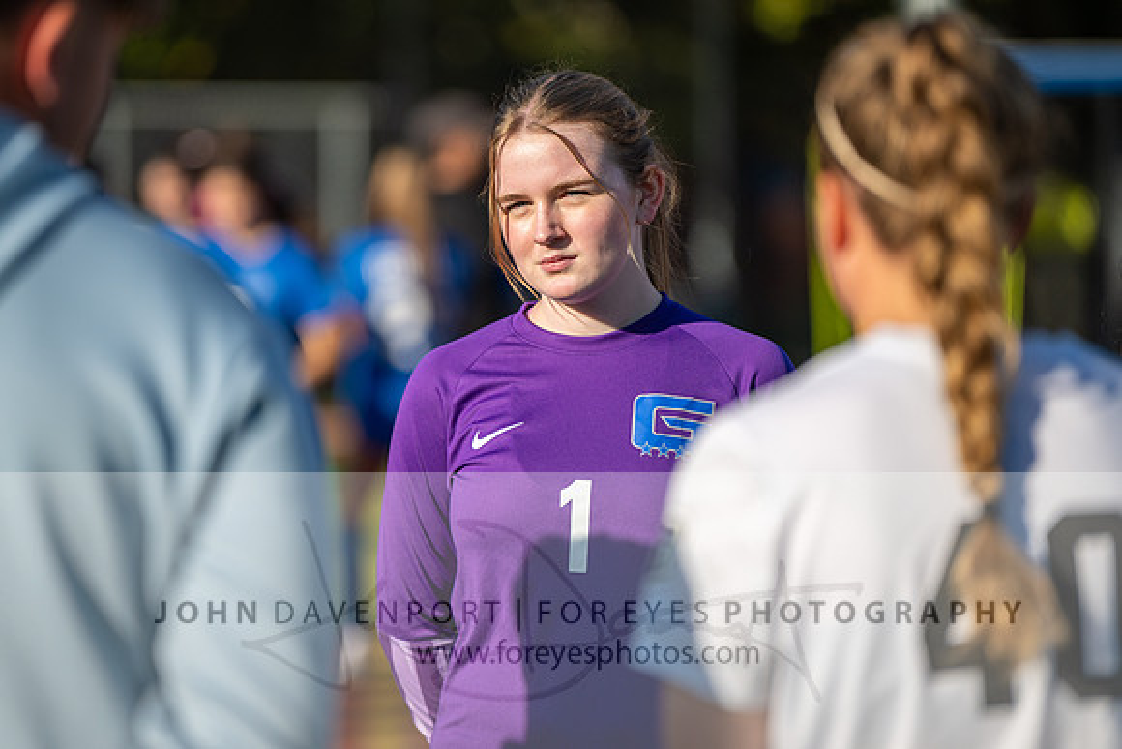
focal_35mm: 238
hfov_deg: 8.7
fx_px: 7411
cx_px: 479
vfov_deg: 5.8
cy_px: 304
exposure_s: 1/2000
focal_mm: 200
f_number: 2.8
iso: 110
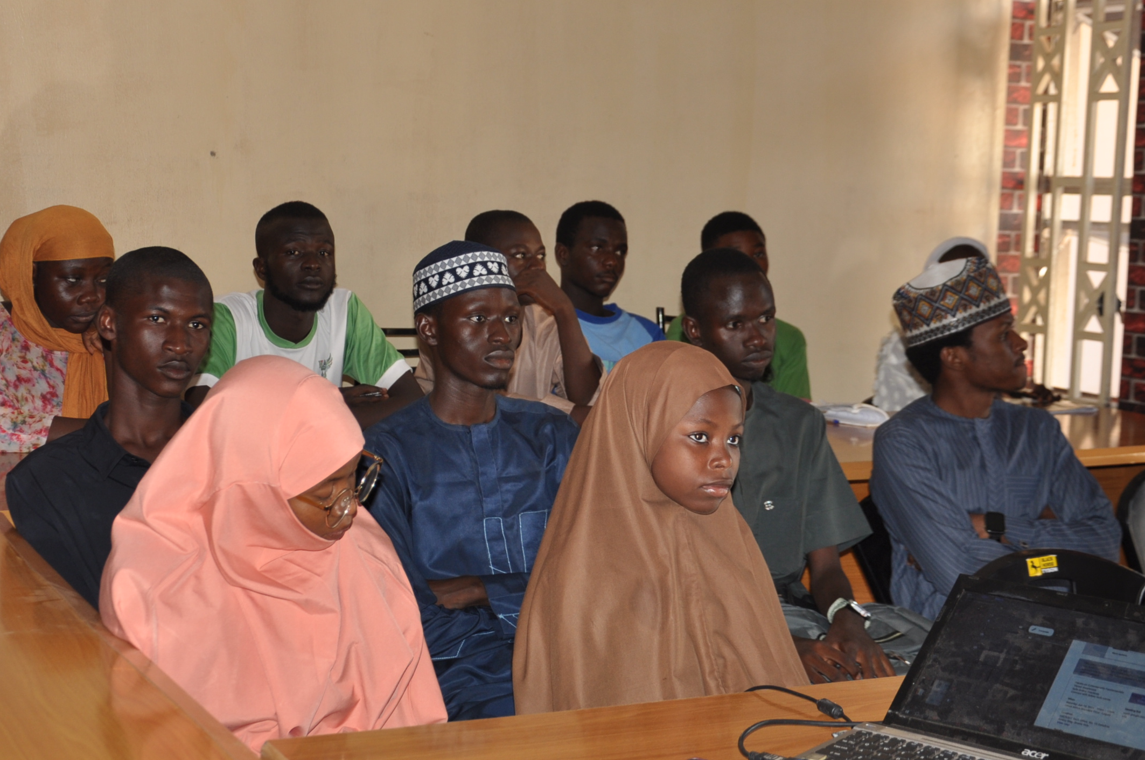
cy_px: 336
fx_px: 1874
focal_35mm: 59
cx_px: 485
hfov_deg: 33.9
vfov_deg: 22.9
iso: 200
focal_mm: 26
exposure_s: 1/60
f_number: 4
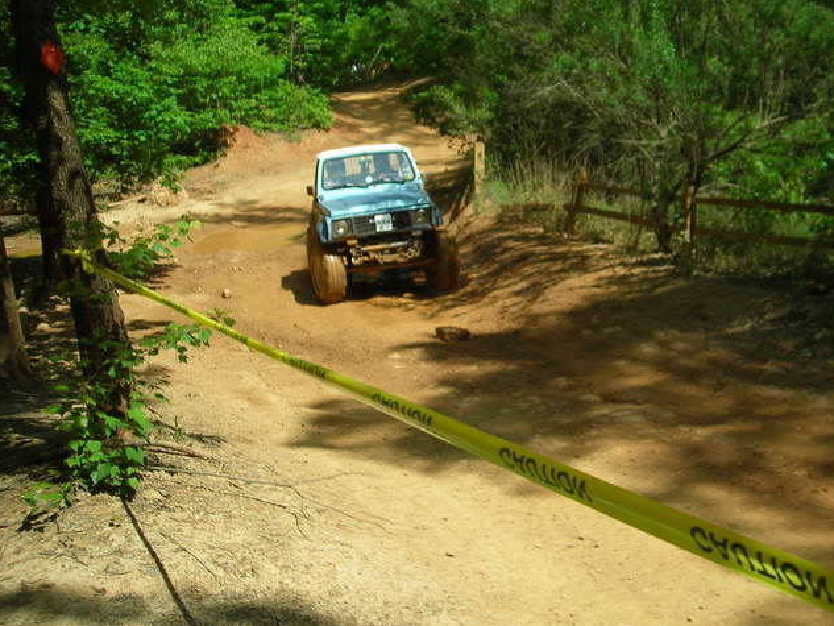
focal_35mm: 48
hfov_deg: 39.4
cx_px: 511
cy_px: 260
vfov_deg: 30.2
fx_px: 1157
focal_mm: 6.3
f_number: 6.4
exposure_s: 1/123
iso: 51
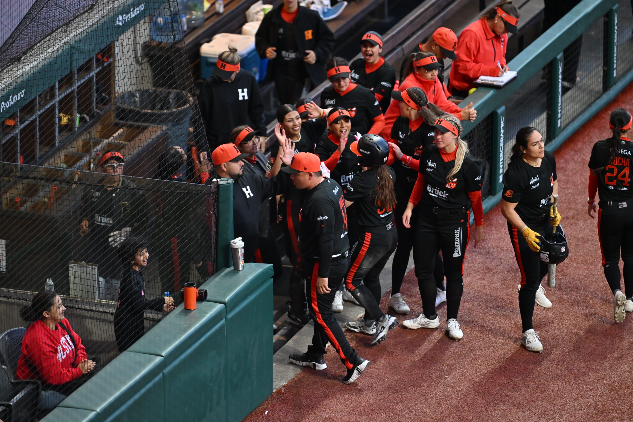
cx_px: 316
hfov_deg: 5.2
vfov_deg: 3.4
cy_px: 211
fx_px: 7033
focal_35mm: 400
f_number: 2.8
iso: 2000
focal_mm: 400
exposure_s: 1/800
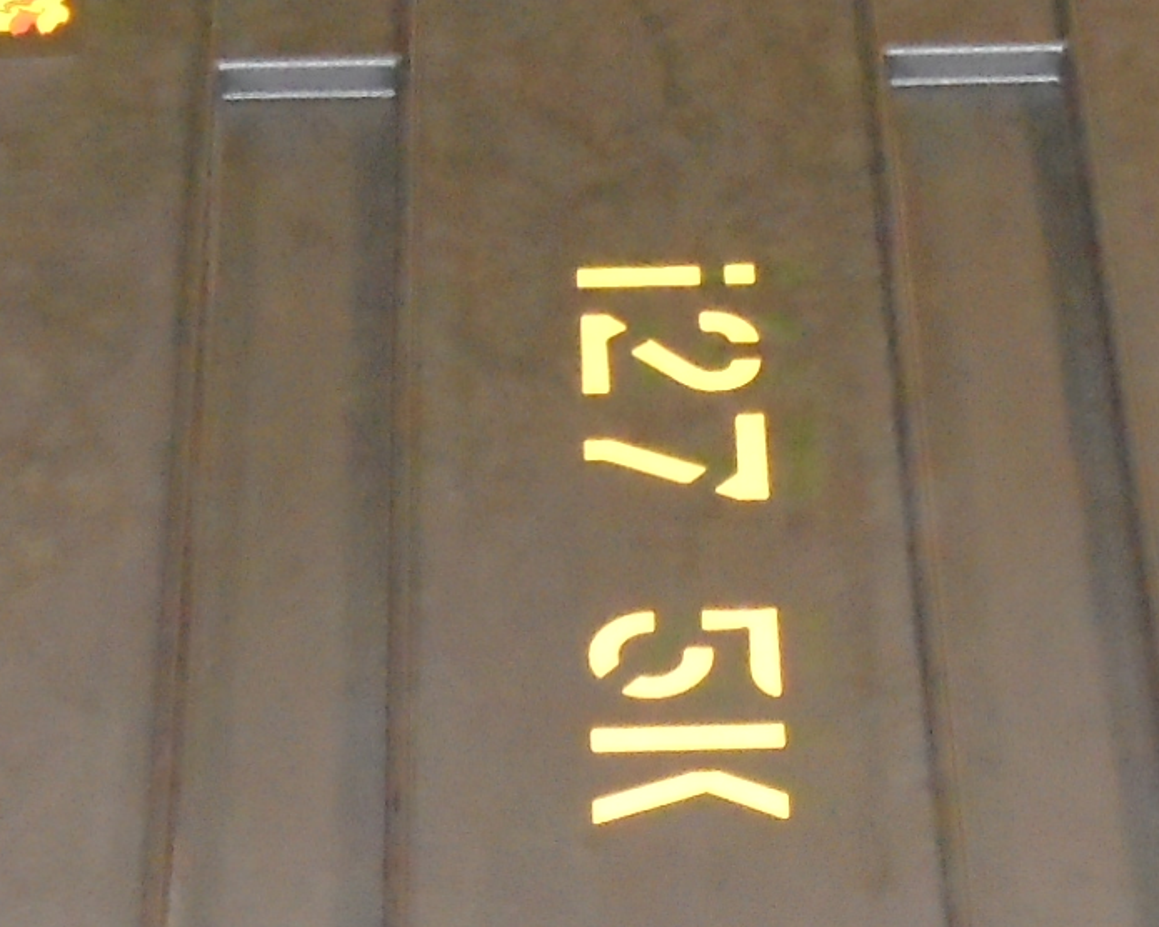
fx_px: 4494
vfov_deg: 11.5
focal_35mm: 131
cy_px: 1180
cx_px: 749
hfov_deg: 14.7
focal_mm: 6.4
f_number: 3.8
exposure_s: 1/40
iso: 800
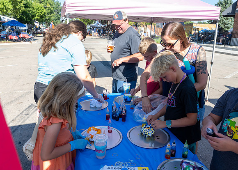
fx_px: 192
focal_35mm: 28
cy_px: 85
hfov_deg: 63.5
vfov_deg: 47.7
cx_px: 121
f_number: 6.3
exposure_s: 1/200
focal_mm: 24
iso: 200
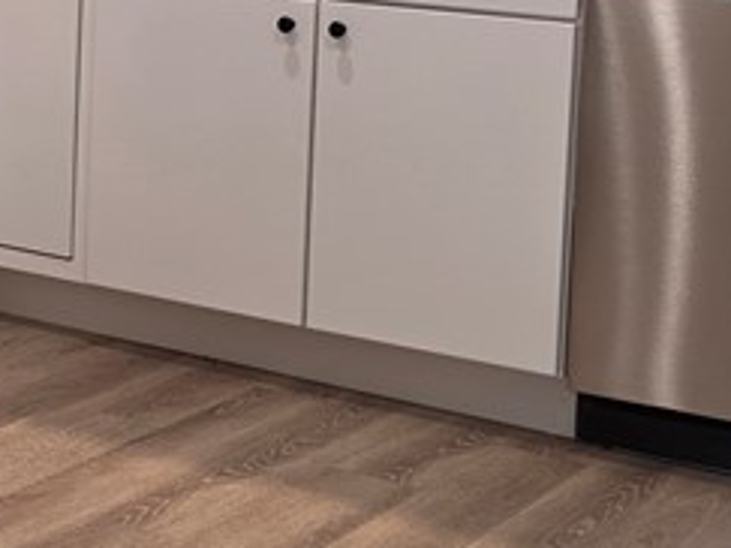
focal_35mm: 97
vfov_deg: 15.0
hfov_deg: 19.5
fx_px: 2047
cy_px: 18
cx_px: -45
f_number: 1.4
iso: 125
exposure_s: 1/120
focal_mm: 6.5
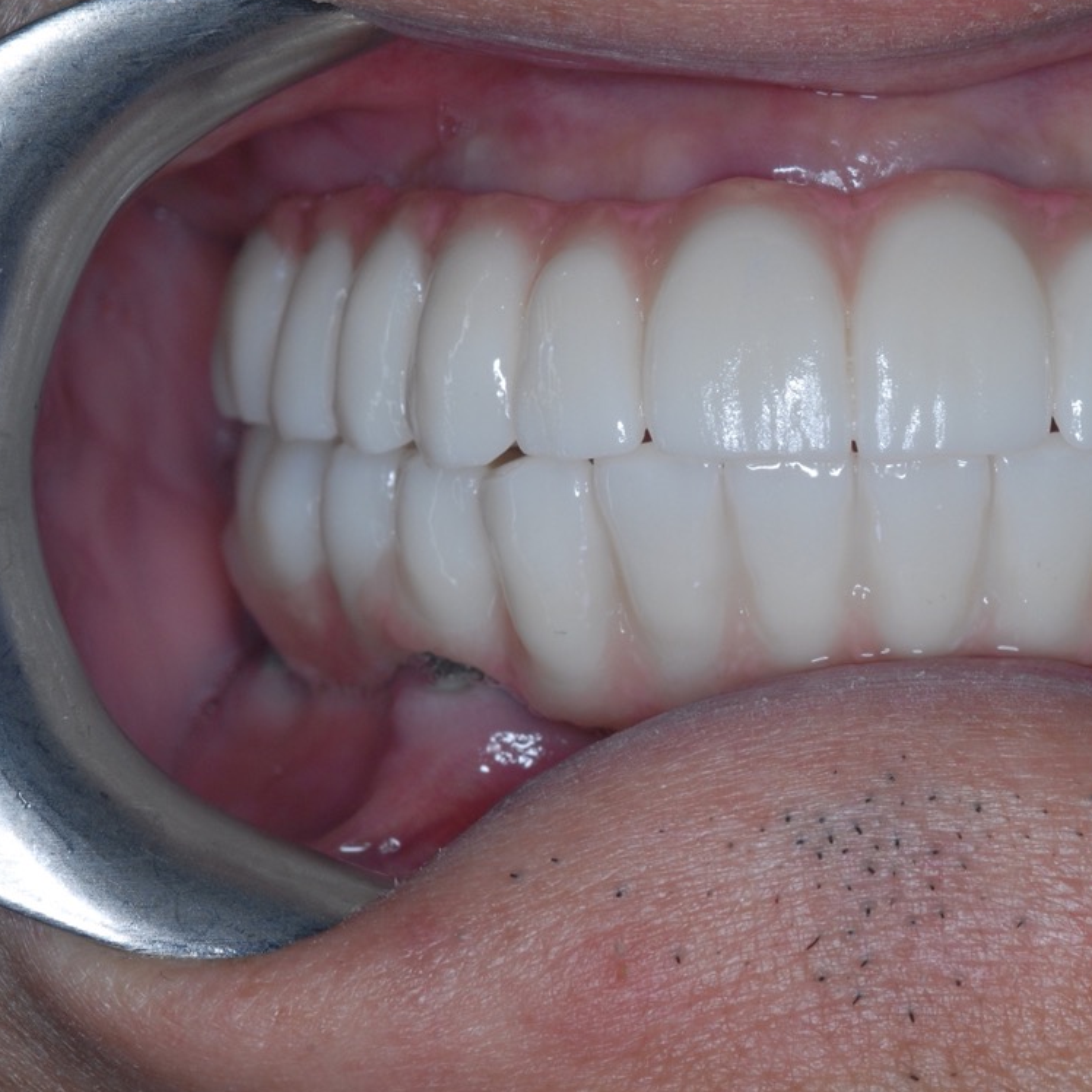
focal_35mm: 215
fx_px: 7662
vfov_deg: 8.2
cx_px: 797
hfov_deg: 8.1
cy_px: 515
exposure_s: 1/125
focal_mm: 105
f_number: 22
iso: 250
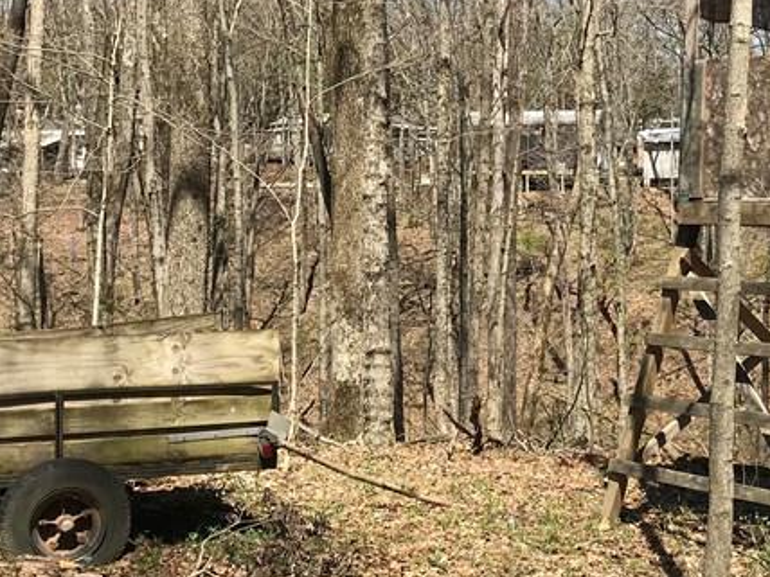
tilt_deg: -3.0
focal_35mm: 67
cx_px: 516
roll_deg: +0.8
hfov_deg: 28.8
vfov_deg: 21.9
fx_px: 1490
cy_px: 243
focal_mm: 3.99
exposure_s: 1/1473
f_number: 1.8
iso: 20
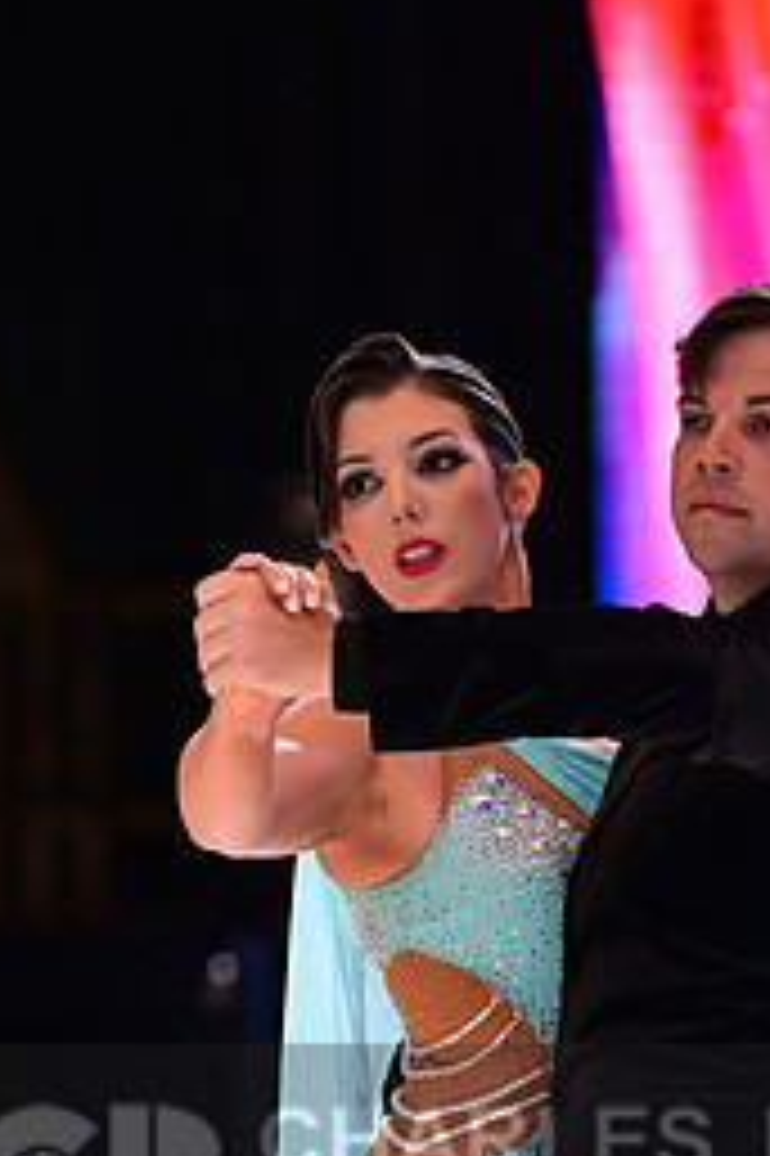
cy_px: 1196
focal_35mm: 361
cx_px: 536
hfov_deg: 3.8
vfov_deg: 5.7
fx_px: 11597
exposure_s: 1/400
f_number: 2.8
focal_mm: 160
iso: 2000
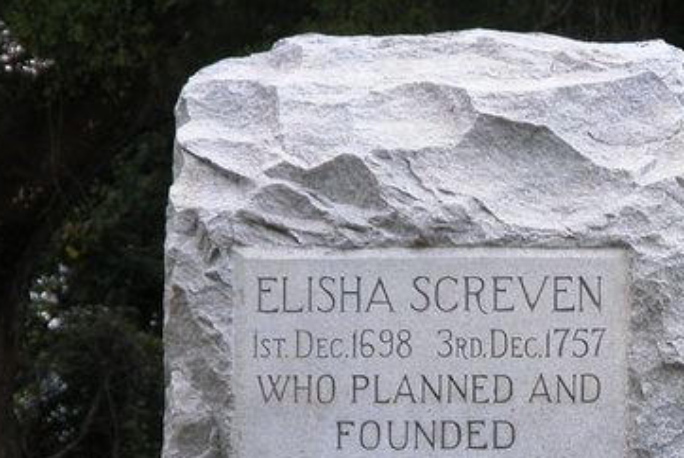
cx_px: 722
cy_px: 484
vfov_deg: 3.4
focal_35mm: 400
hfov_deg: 5.1
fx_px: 7606
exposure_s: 1/25
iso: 100
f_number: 4
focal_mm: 44.7
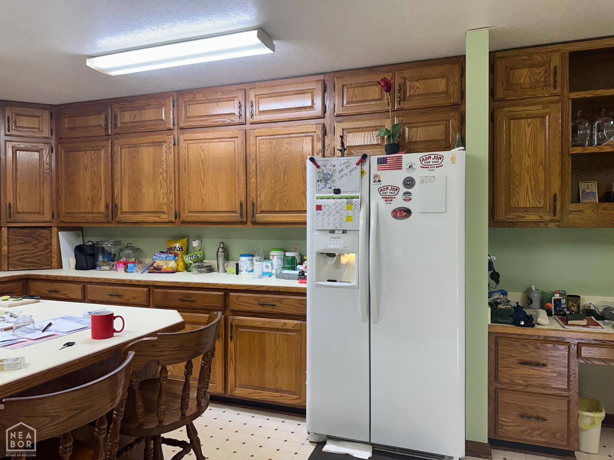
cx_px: 307
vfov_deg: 56.8
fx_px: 426
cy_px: 230
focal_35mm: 24
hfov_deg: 71.6
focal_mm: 6.86
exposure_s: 1/120
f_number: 1.78
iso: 200
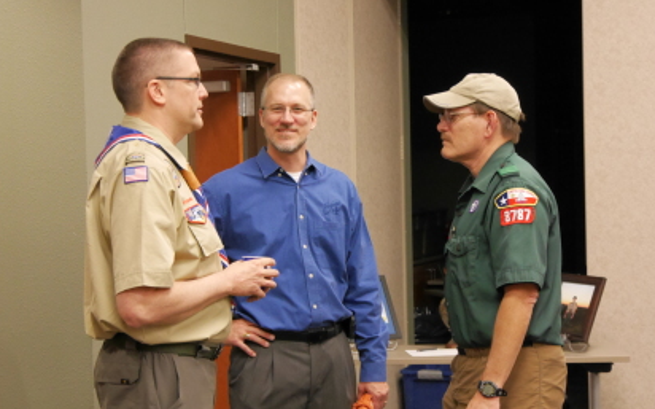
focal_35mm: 73
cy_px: 222
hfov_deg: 28.2
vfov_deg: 17.8
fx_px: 1302
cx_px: 327
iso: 3200
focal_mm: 34
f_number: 4.5
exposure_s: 1/60
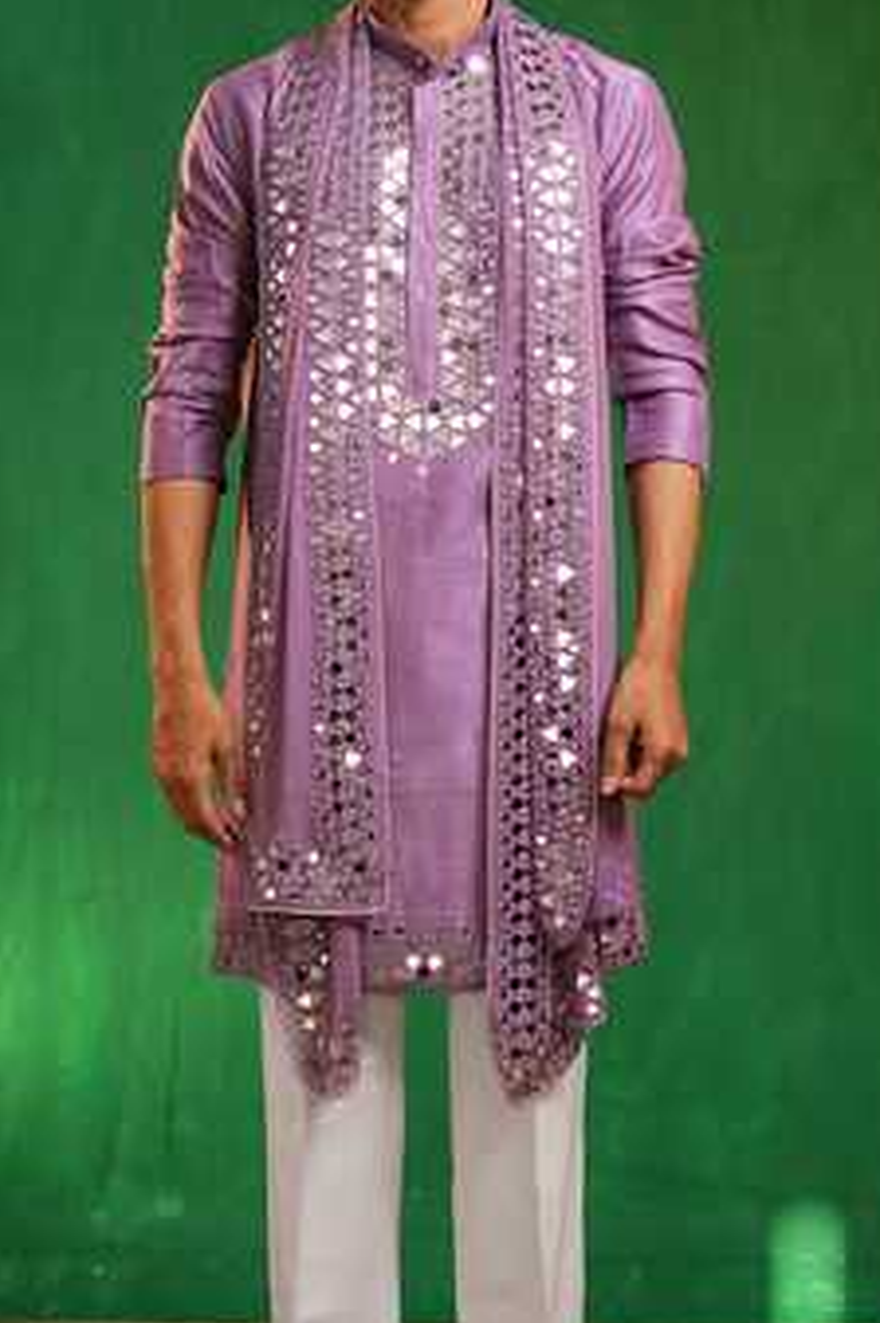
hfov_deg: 17.5
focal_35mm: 78
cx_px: 432
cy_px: 677
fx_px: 2866
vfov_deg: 26.0
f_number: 2.8
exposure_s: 1/125
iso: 200
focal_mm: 50
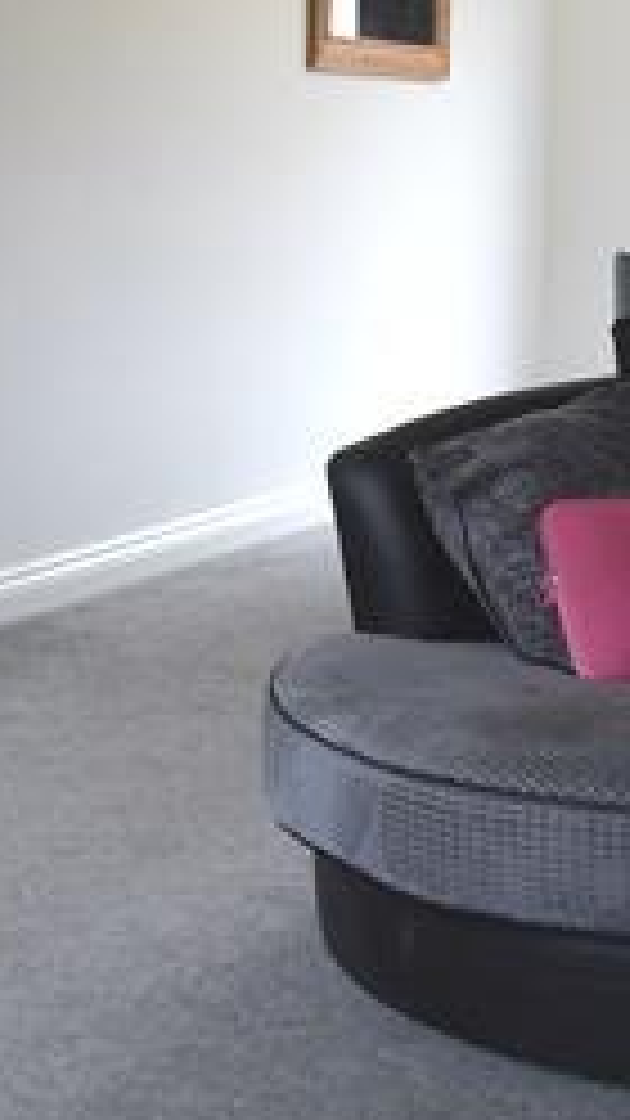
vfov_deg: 27.0
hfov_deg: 15.5
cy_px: 344
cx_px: 378
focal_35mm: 78
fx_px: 2317
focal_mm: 19.1
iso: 800
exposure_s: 1/20
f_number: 4
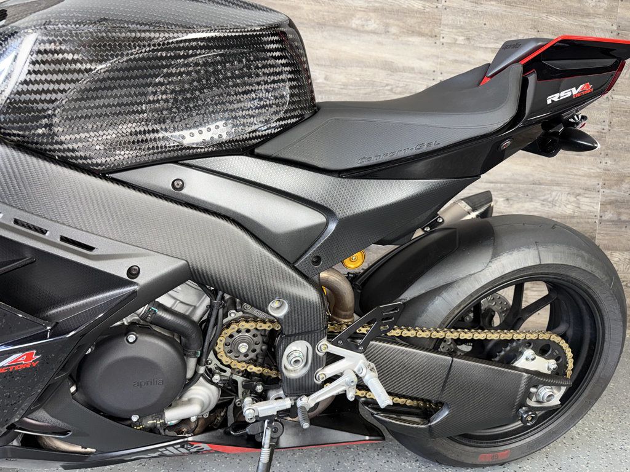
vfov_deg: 56.8
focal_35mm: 24
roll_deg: -2.4
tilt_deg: -4.5
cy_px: 236
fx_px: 437
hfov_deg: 71.6
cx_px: 315
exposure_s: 1/20
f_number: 1.78
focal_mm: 6.76
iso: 80
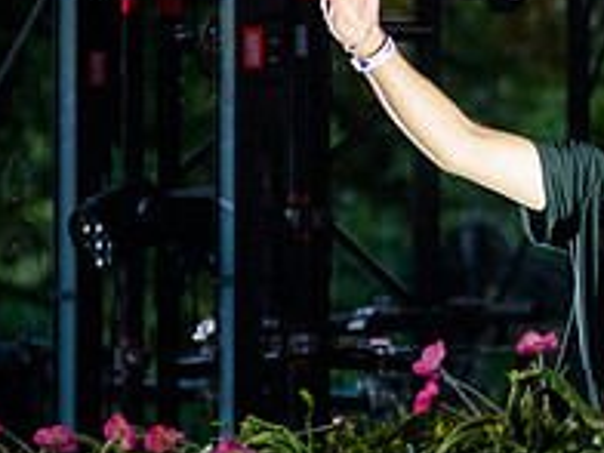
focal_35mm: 816
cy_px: 188
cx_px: 712
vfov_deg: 1.8
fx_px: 14238
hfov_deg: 2.4
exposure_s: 1/400
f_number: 4
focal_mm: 200
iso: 4000
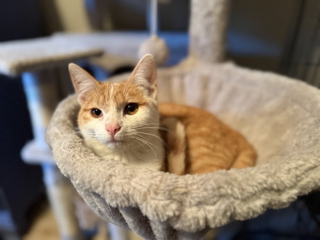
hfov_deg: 71.6
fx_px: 222
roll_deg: -1.9
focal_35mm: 24
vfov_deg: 56.8
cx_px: 160
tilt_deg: -25.1
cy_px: 120
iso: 1000
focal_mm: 6.76
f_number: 1.78
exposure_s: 1/40
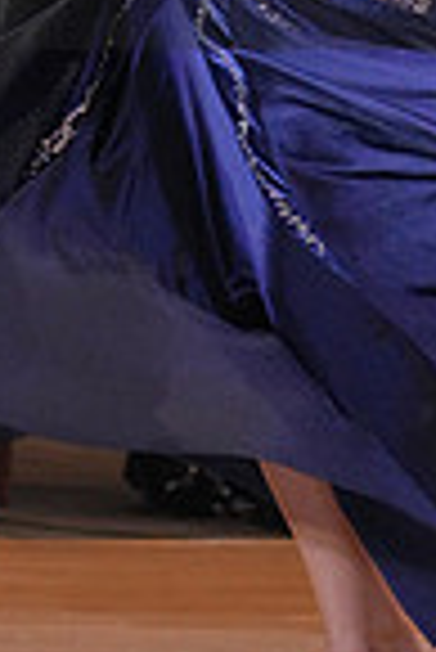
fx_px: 9442
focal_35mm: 521
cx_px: 16
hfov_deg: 2.6
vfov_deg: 3.9
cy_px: -99
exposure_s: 1/500
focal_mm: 130
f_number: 4
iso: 2500
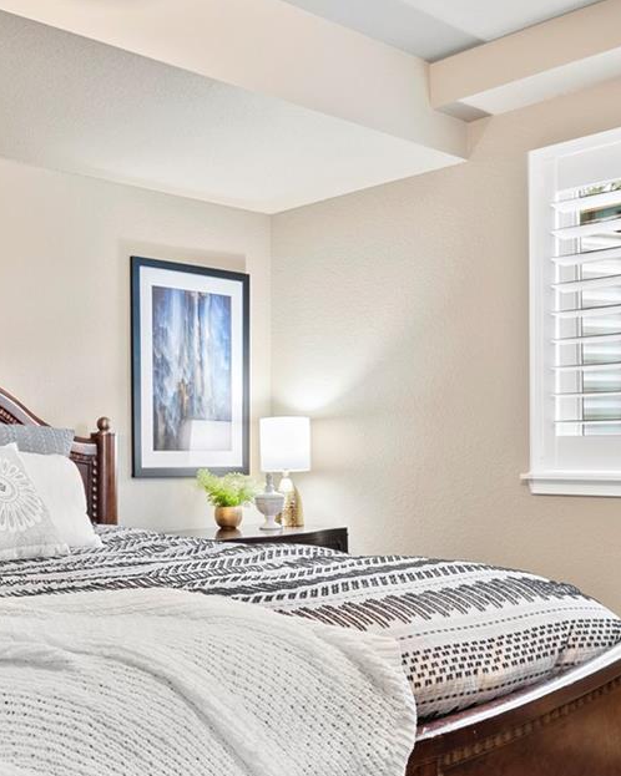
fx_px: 942
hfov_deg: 34.8
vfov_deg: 44.6
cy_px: 463
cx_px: 85
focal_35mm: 41
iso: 800
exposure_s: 2
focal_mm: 17
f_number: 8
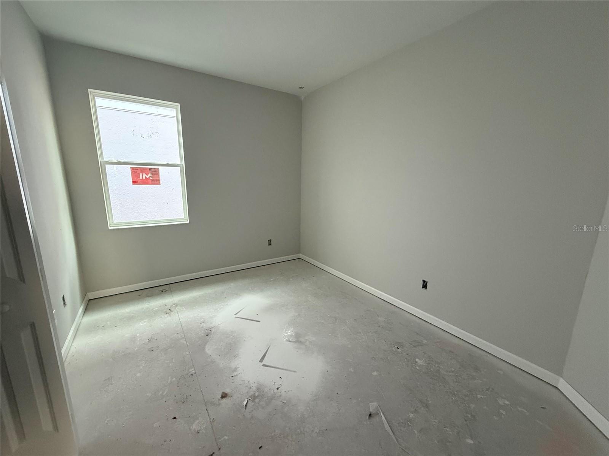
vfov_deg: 85.7
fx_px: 246
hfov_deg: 102.1
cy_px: 228
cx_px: 304
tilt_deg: -10.9
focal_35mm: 14
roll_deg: -0.5
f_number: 2.2
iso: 500
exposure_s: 1/60
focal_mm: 2.22
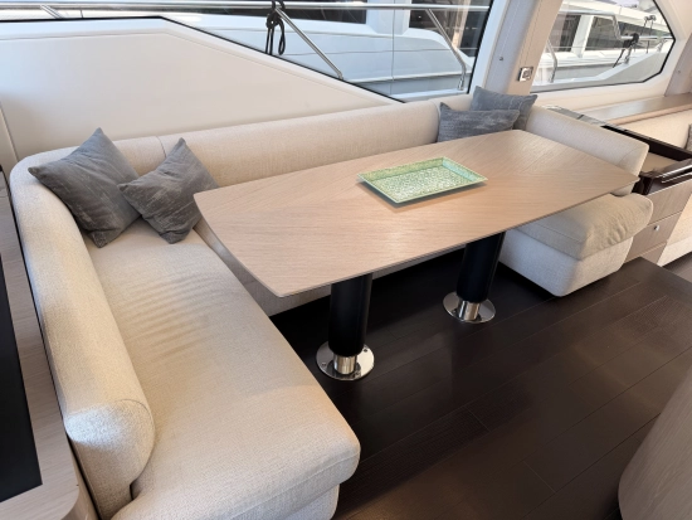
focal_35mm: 24
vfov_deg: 56.9
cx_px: 346
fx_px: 480
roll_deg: -3.3
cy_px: 260
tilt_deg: -34.1
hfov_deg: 71.6
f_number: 1.78
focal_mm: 6.76
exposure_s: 1/133
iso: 64
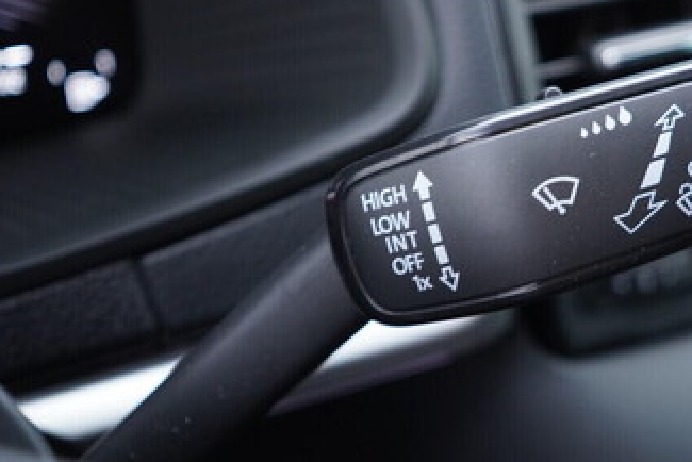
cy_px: 225
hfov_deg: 31.9
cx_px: 566
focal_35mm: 61
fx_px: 1173
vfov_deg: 22.3
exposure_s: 1/40
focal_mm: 24
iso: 400
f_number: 2.8
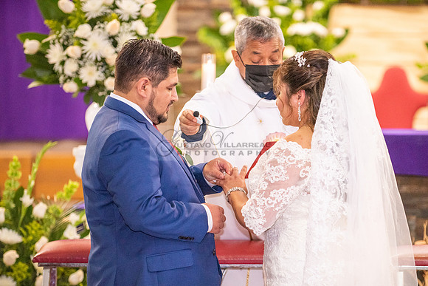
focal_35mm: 197
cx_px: 272
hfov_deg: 10.4
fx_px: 2340
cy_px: 182
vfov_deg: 7.0
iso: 2000
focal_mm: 155
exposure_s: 1/160
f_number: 2.8
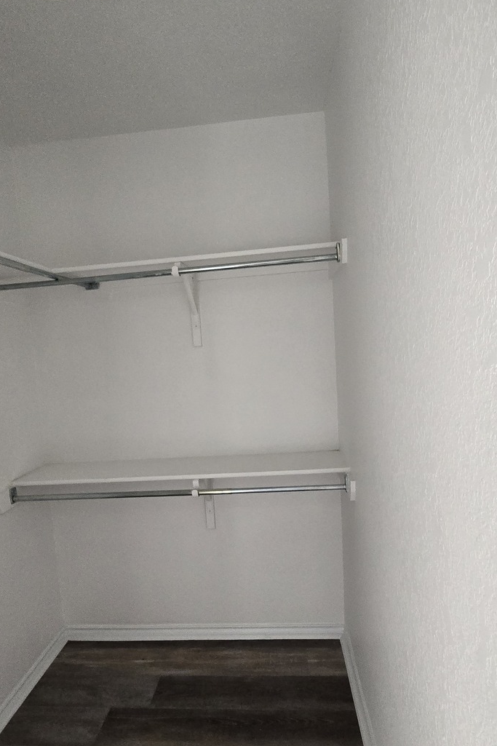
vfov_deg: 86.9
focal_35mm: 19
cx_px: 241
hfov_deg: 64.5
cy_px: 388
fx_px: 394
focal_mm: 2.2
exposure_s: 1/60
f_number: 2.2
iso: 250
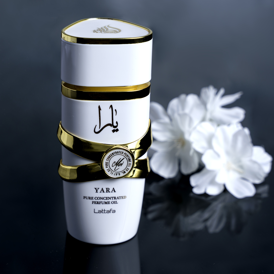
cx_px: 114
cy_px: 137
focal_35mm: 90
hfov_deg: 19.3
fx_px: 806
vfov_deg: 19.3
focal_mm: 70
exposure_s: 1/125
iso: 100
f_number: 8
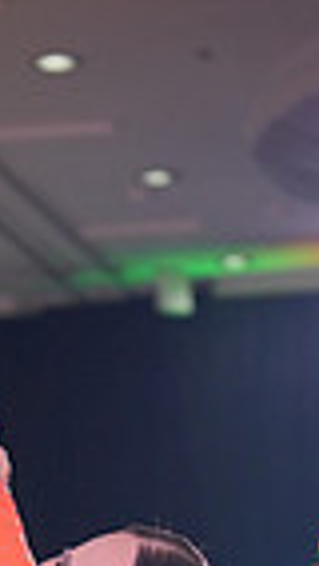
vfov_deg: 7.0
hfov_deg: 4.0
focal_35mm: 300
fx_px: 4506
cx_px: -42
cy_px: 1032
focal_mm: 70
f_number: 2.8
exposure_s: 1/400
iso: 800
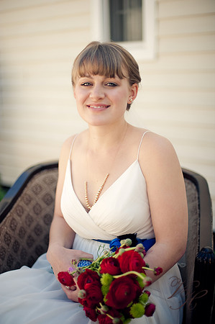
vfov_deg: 39.6
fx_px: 449
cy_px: 162
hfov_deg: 26.9
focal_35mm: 50
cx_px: 108
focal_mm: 50
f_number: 1.4
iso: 200
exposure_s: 1/2500
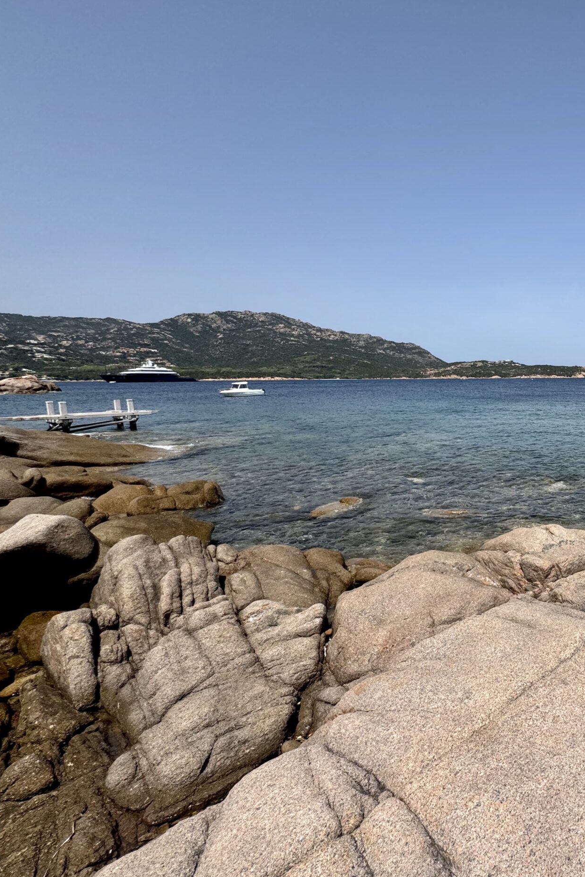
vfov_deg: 84.0
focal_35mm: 20
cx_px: 585
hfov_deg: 50.2
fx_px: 487
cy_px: 436
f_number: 2.2
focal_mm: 2.22
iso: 50
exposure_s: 1/2674
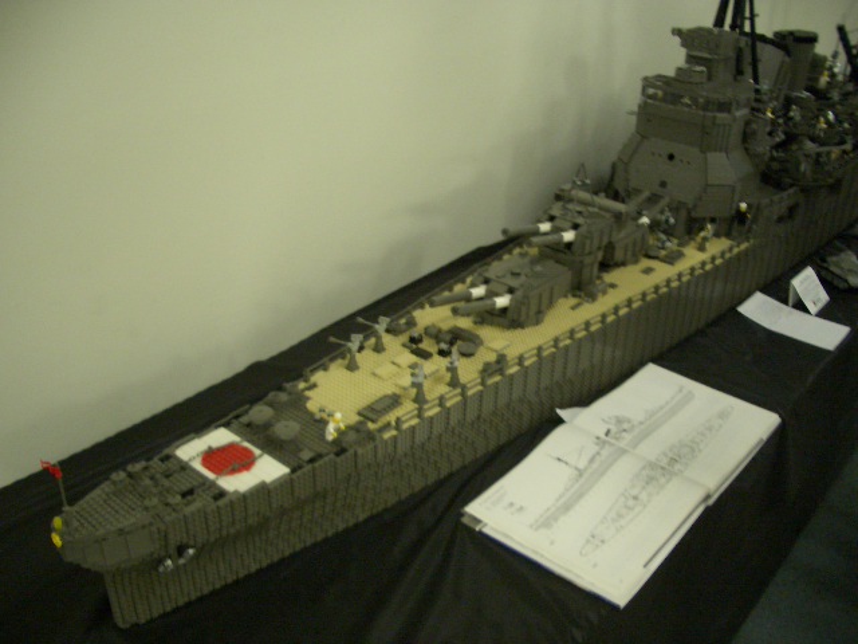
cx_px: 429
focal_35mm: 35
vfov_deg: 40.7
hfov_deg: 52.6
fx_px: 868
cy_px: 322
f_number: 2.6
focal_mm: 5.8
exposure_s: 1/15
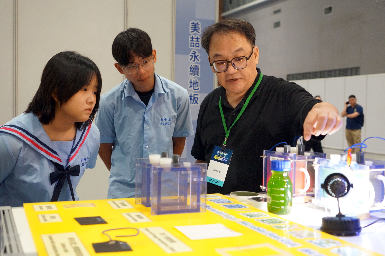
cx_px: 192
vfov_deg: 30.8
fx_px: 465
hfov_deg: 45.0
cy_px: 128
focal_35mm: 44
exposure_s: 1/160
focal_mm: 29
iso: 3200
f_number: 3.2
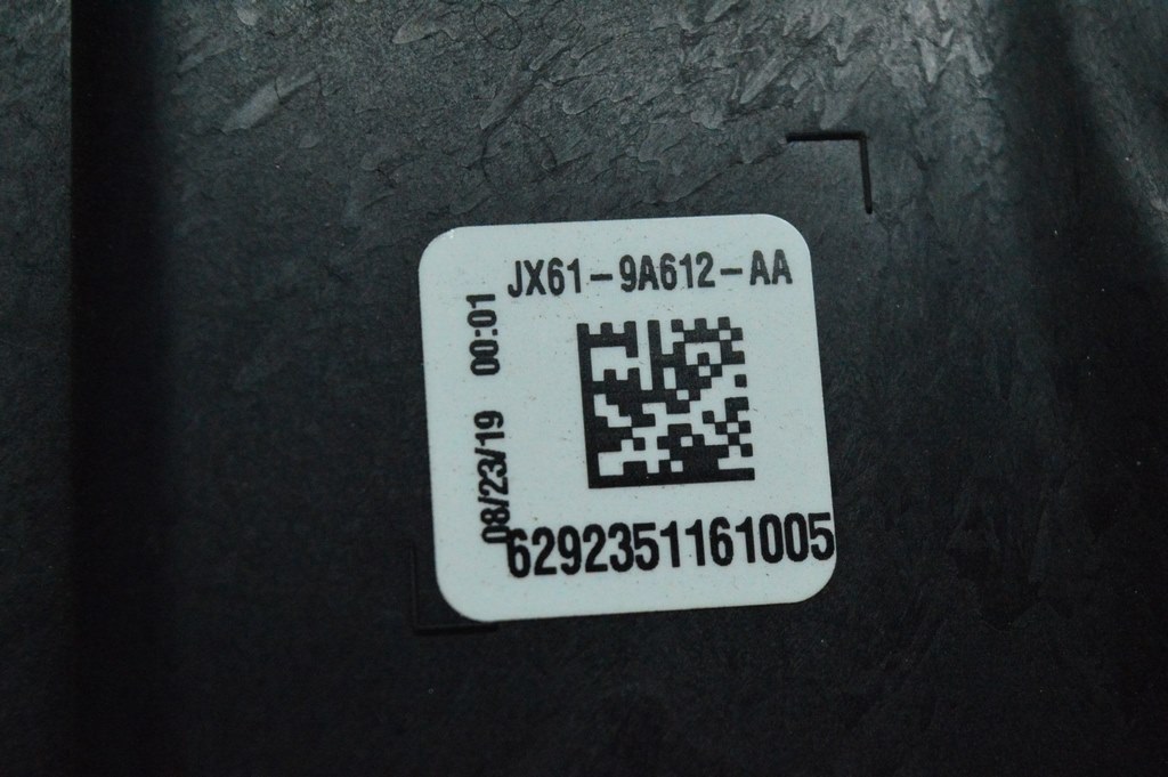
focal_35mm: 82
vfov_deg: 16.5
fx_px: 2674
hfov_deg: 24.6
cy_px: 388
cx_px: 584
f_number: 6.3
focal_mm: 55
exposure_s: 1/800
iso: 6400
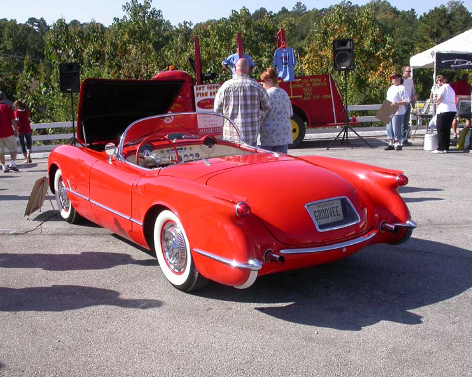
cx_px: 230
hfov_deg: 45.8
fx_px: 559
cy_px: 189
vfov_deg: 37.3
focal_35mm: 40
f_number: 6.7
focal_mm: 7.85
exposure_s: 1/271
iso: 100
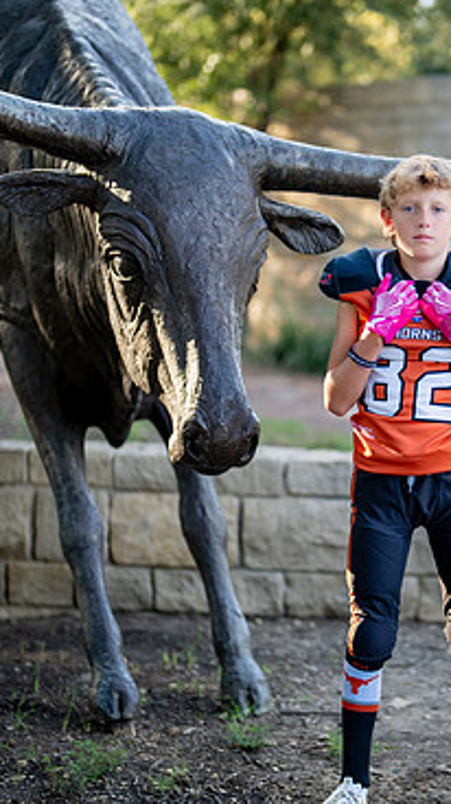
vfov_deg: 22.2
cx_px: 427
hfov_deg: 12.5
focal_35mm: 96
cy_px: 432
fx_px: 2044
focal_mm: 50
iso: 200
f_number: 1.2
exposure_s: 1/2000
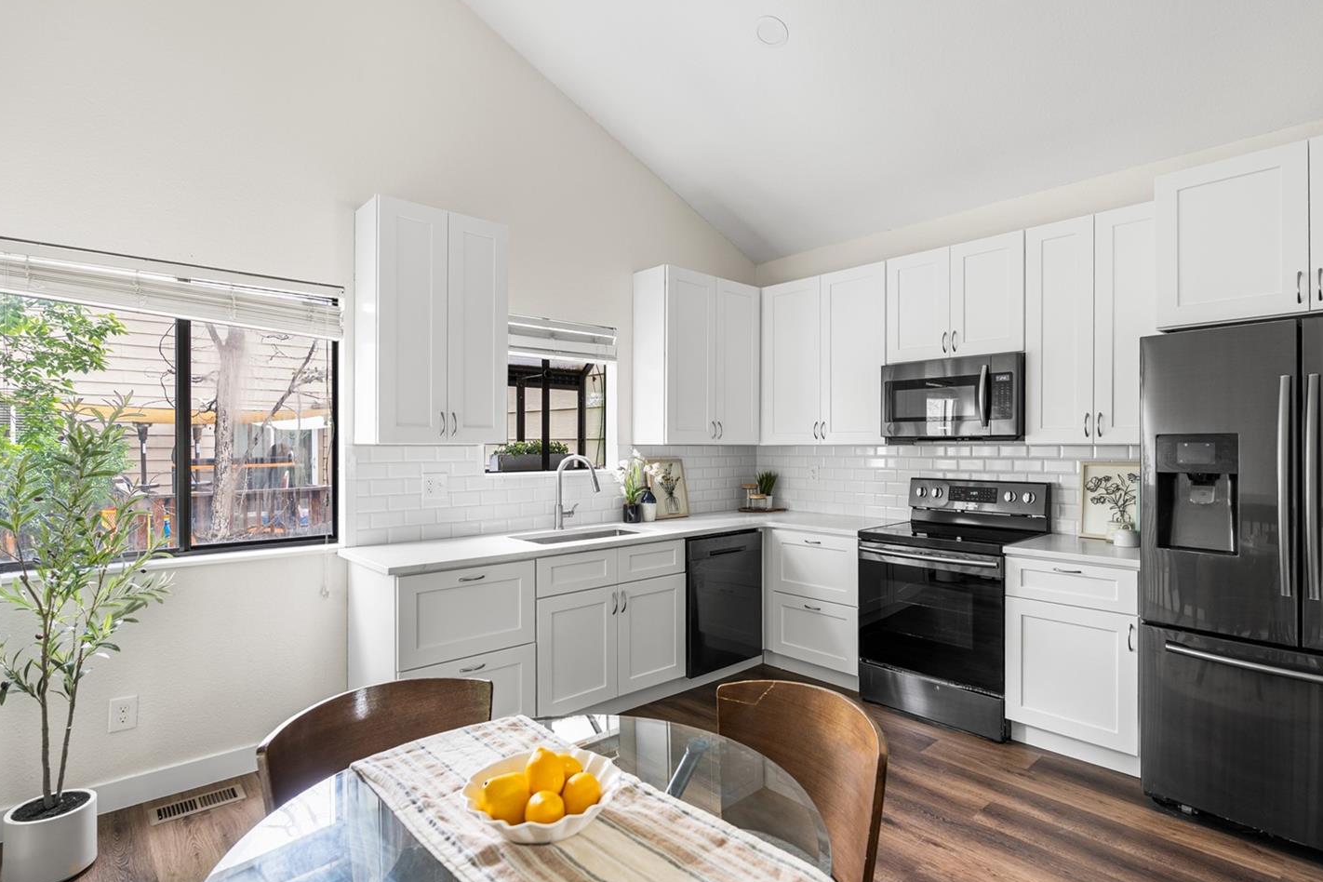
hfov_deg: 89.9
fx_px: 661
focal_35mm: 18
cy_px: 429
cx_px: 694
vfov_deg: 67.4
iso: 160
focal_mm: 16
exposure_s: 1/5
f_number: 4
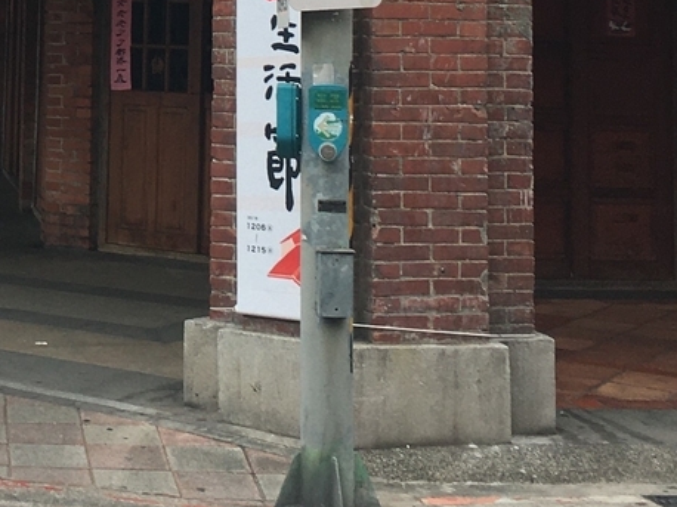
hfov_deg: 24.4
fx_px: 1486
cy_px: -123
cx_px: -9
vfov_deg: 18.2
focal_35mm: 76
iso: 25
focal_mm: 4.15
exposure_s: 1/330
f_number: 2.2
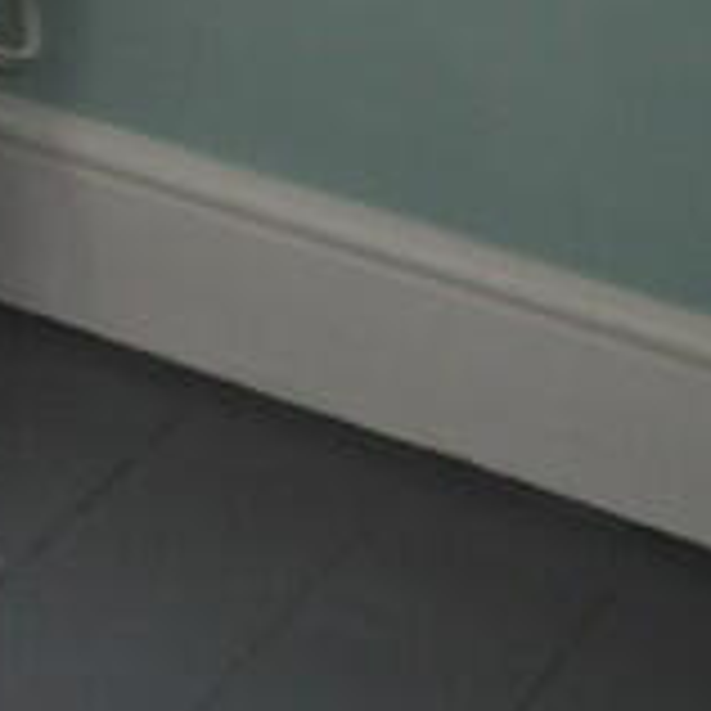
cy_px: -344
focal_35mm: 149
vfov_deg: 11.3
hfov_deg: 9.1
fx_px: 3462
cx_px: -1508
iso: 400
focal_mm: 18
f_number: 4
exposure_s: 1/80
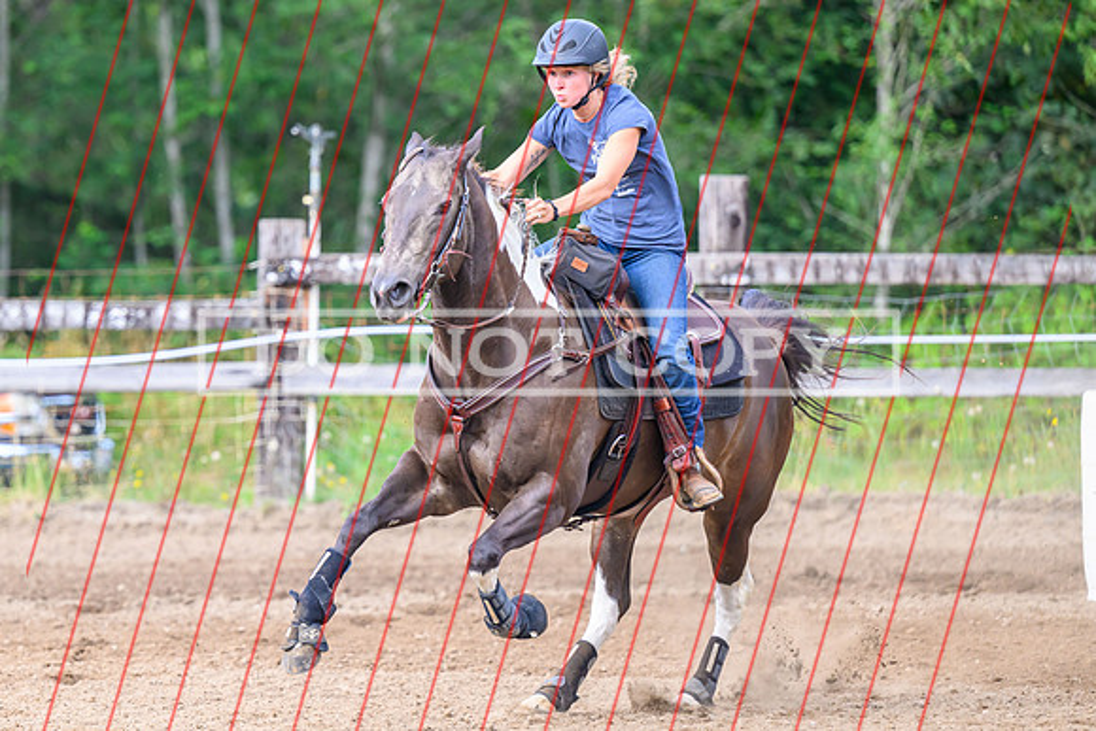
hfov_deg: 8.2
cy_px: 404
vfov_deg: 5.5
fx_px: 7680
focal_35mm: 252
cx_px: 338
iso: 1400
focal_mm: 175
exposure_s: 1/1600
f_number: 3.2
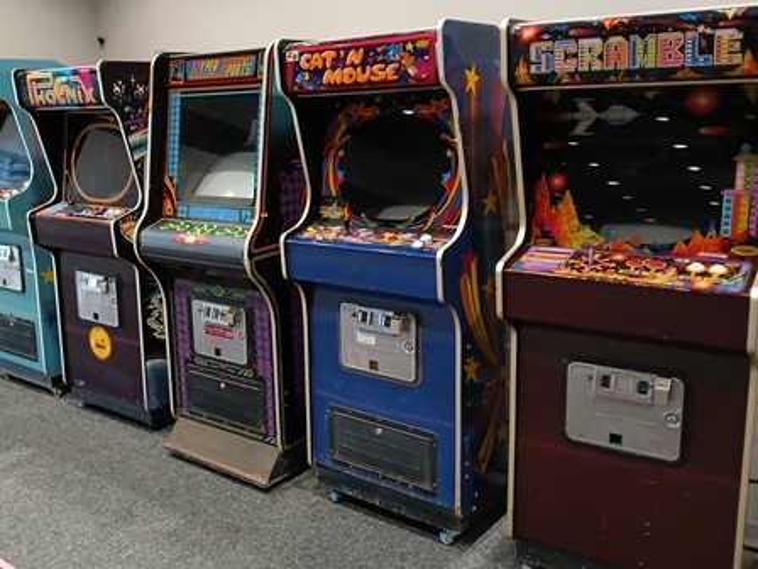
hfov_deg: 67.3
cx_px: 379
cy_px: 284
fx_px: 569
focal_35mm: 26
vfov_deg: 53.1
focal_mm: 3.98
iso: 250
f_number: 1.8
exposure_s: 1/24
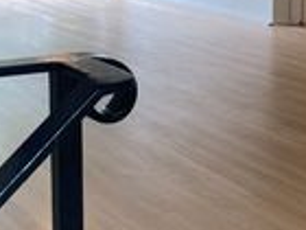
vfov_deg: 15.8
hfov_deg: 20.5
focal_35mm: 93
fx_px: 822
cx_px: 302
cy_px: 62
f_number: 1.6
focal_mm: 4.2
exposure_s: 1/120
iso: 80
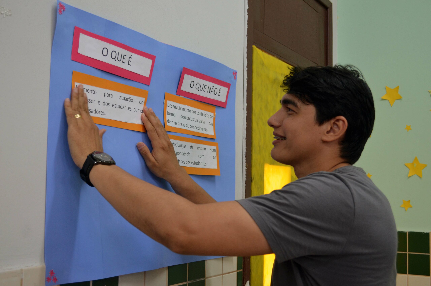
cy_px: 143
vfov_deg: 28.0
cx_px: 216
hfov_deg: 41.2
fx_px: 574
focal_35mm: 48
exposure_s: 1/60
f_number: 4.8
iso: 800
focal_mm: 32
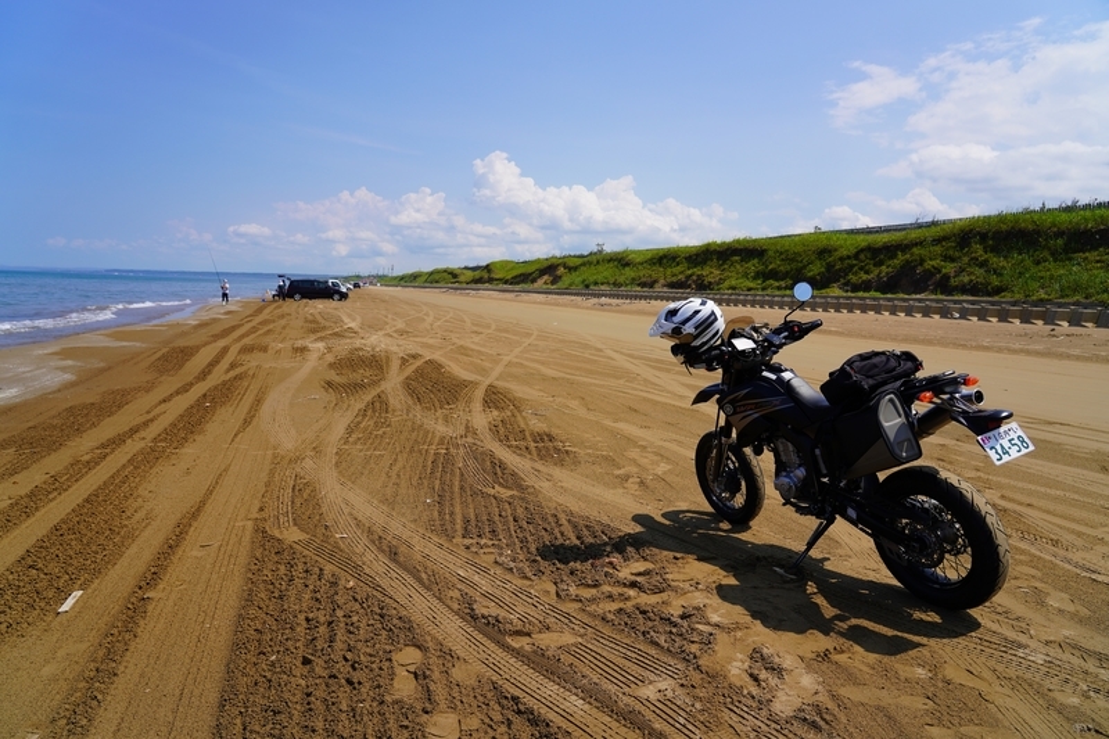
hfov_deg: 73.8
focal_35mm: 24
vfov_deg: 53.1
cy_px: 370
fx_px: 739
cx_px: 554
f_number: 5.6
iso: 100
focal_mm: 24
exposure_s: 1/640
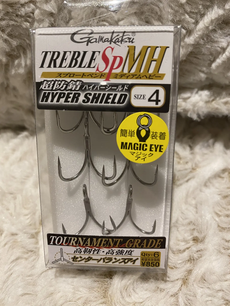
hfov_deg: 53.1
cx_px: 115
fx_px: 230
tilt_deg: -45.0
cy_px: 153
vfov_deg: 67.3
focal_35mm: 26
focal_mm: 4.25
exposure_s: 1/50
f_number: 1.8
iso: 200
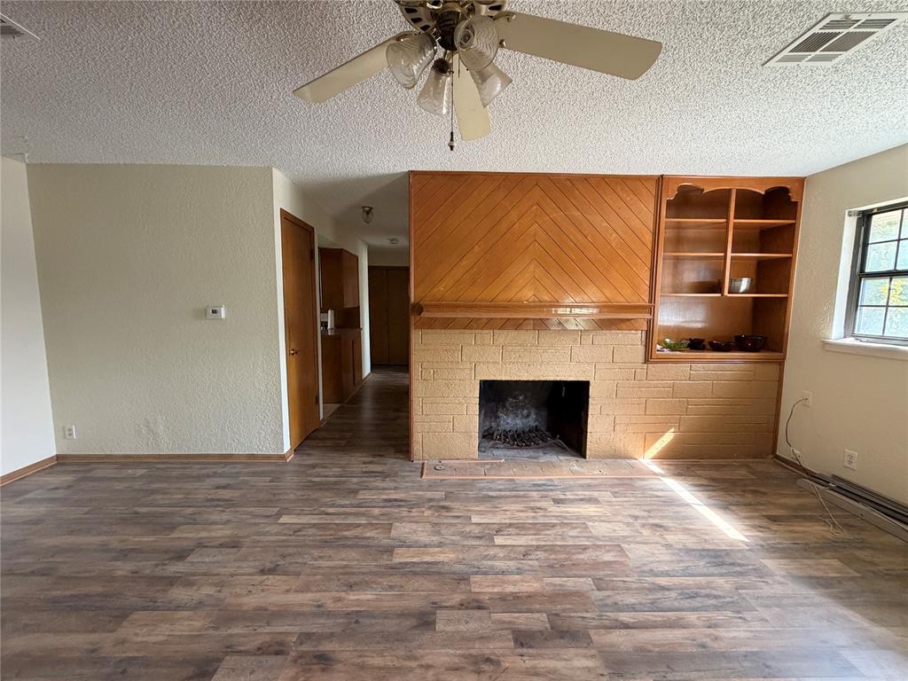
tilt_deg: -6.0
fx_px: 367
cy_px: 340
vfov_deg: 85.7
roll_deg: -0.5
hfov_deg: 102.1
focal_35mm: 14
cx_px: 454
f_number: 2.2
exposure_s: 1/113
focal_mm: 2.22
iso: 320
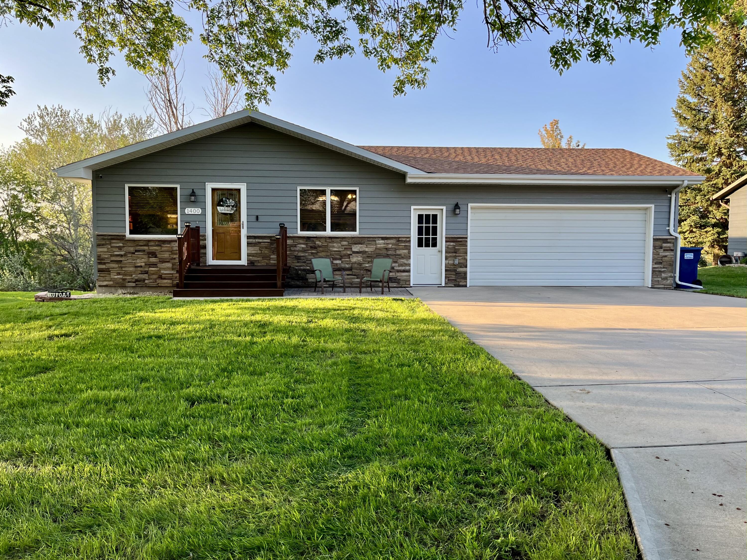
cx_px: 374
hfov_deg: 67.3
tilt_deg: -3.1
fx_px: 561
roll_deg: -0.4
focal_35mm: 26
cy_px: 280
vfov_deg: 53.1
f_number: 1.6
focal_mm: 5.1
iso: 50
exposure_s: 1/483
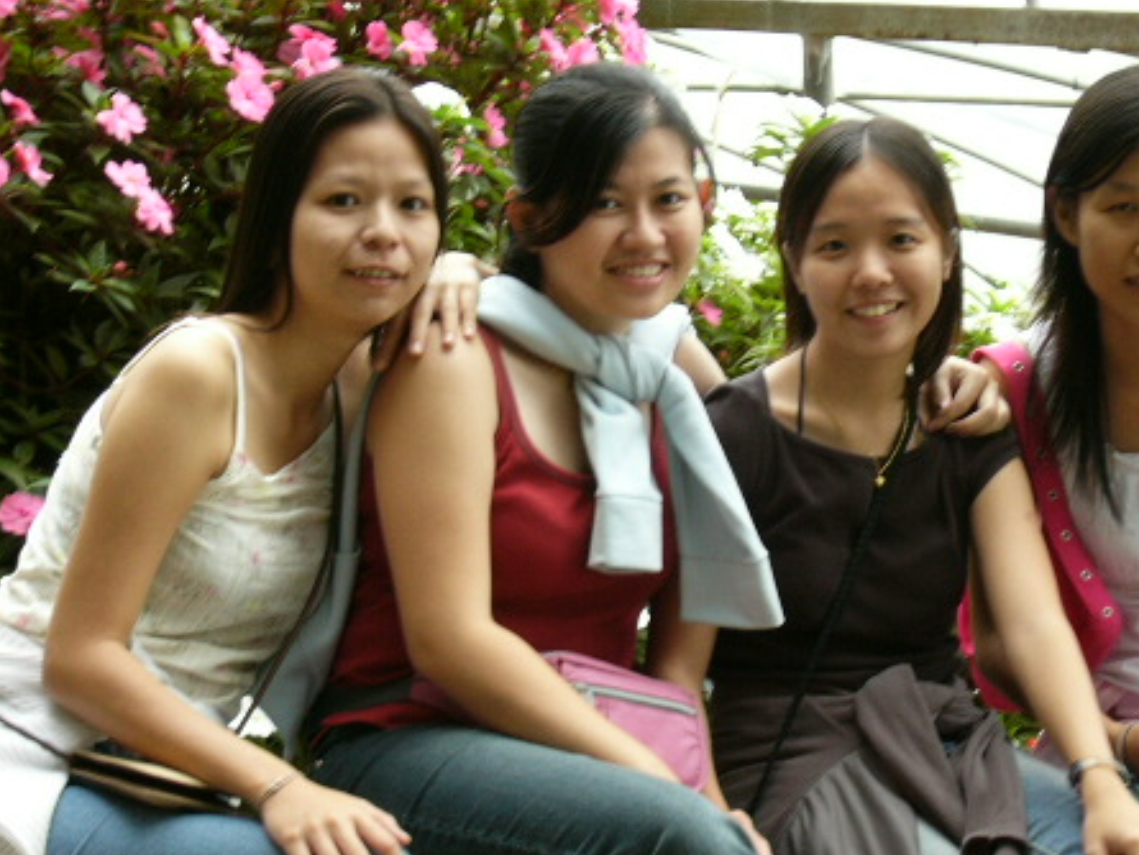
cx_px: 617
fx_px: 4213
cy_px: 484
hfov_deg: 15.4
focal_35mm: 128
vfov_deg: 11.6
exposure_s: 1/30
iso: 100
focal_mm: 14.7
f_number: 4.6
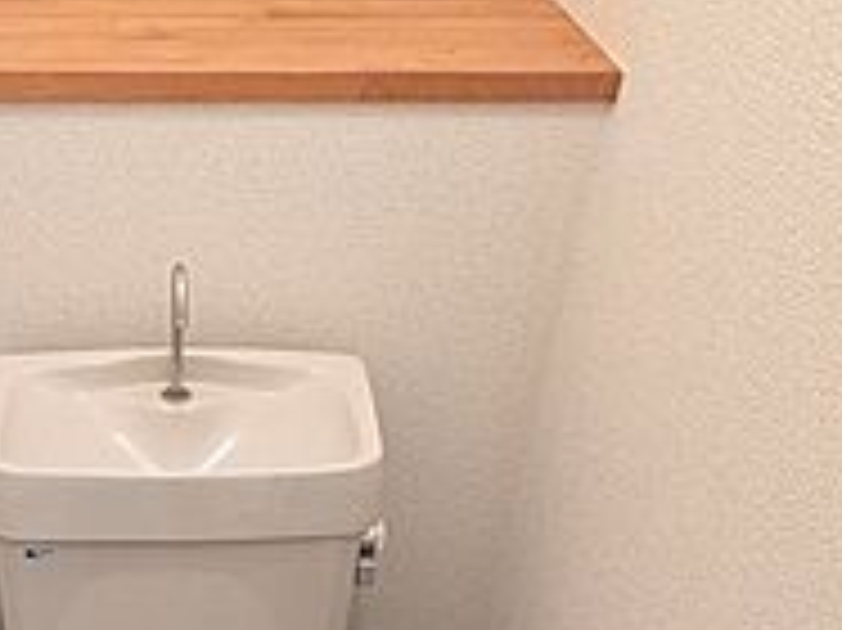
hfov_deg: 38.2
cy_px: 1004
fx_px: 1167
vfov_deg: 23.0
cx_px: 167
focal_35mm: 48
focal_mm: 1.83
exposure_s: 1/24
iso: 503
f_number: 2.2
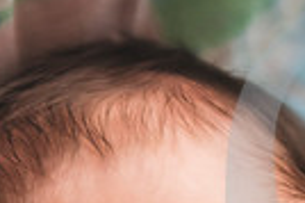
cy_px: 416
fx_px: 2572
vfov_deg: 4.4
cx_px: 310
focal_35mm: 304
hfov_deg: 6.8
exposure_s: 1/125
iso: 1000
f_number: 2.8
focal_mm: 70
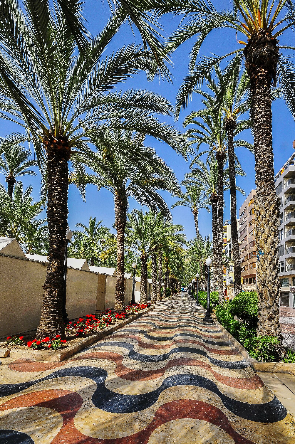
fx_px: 185
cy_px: 222
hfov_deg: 77.2
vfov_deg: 100.5
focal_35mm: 15
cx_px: 148
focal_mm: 10
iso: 250
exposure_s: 1/60
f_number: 20
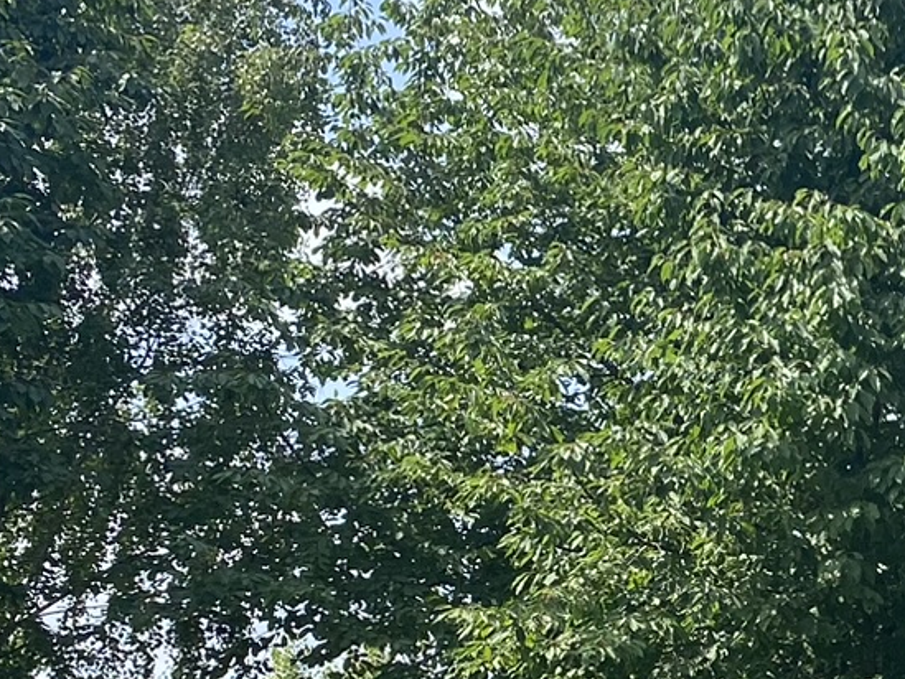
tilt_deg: +10.7
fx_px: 2537
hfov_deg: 17.2
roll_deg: -1.8
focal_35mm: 97
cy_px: 780
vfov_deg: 14.8
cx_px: 1535
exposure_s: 1/1866
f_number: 1.8
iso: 32
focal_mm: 4.25
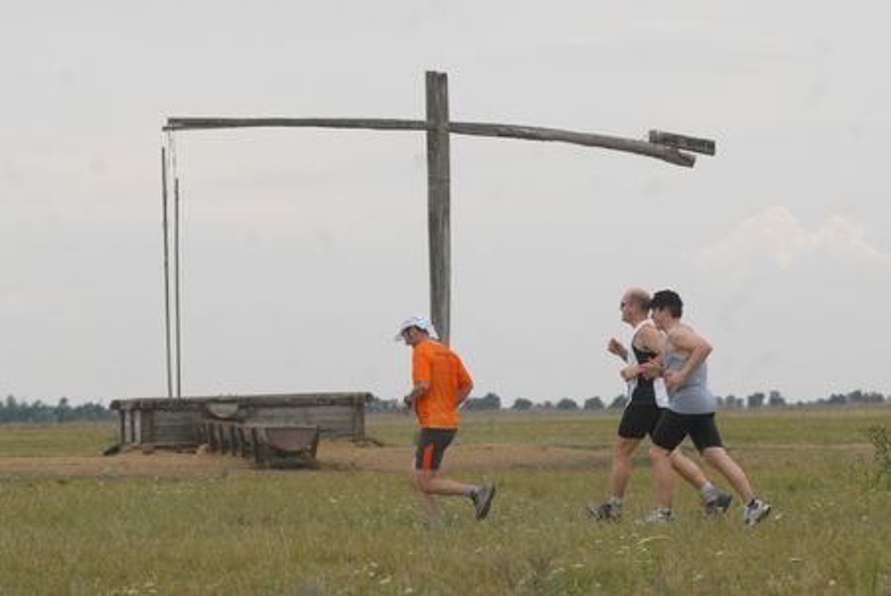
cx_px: 446
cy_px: 298
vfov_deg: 5.9
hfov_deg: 8.8
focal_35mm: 232
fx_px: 5760
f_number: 5.6
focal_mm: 155
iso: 400
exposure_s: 1/1000
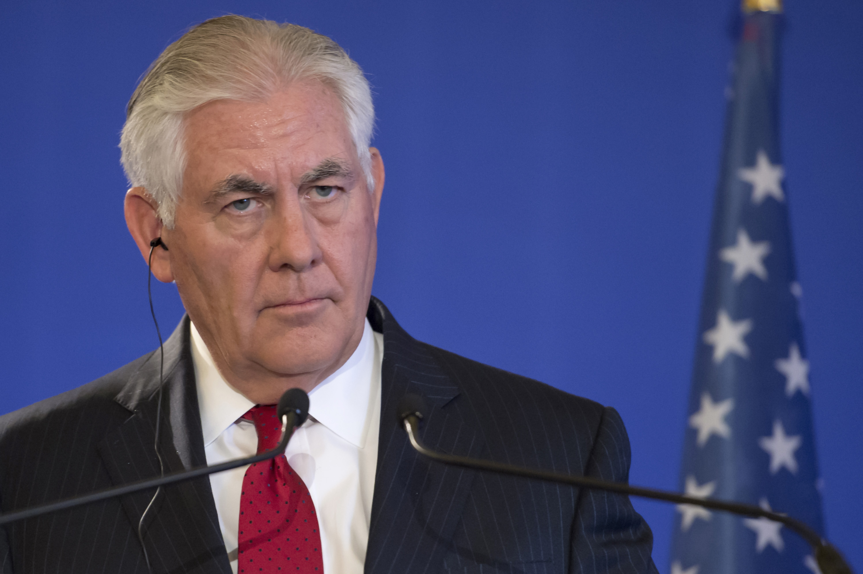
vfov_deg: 6.9
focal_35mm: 200
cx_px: 432
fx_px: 4792
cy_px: 287
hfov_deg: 10.3
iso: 2500
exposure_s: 1/200
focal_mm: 200
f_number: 2.8
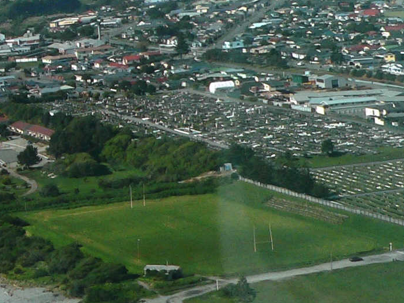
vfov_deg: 11.1
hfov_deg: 14.2
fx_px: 1552
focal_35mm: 133
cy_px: 90
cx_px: -138
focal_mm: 6
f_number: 4
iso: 80
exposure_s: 1/1000
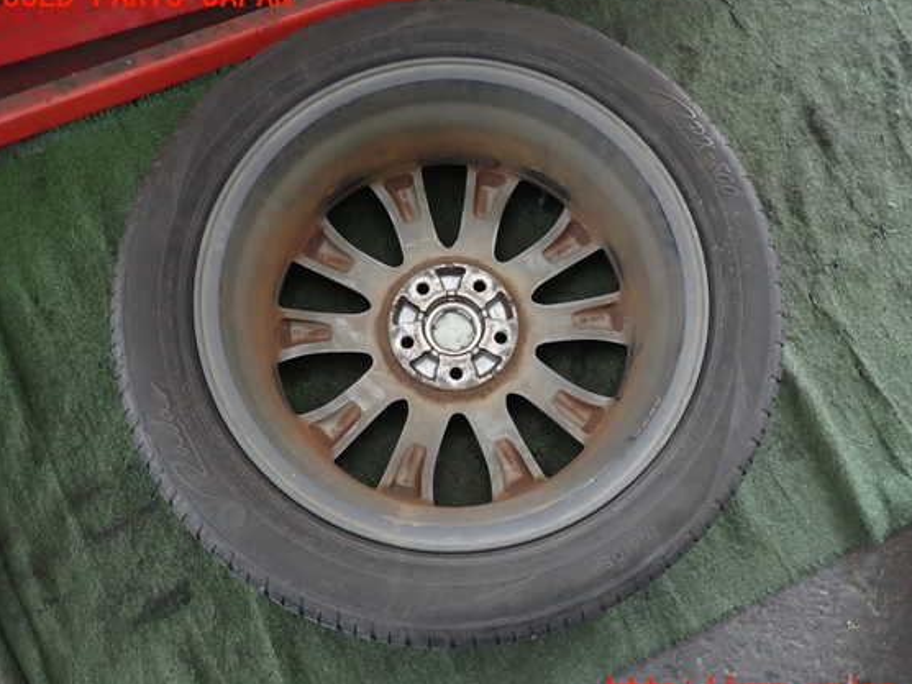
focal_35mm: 27
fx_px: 711
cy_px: 344
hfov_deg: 65.3
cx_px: 486
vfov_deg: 51.4
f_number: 2
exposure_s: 1/50
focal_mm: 4.5
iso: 200
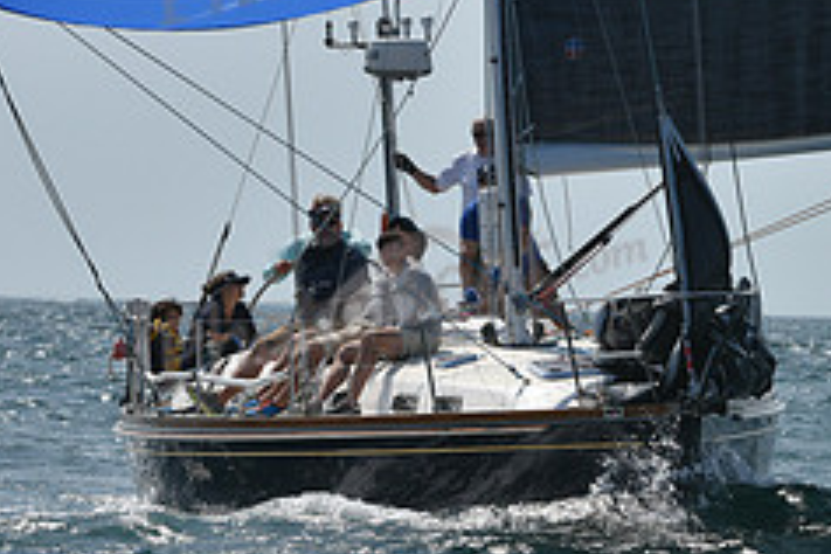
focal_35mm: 635
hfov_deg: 3.2
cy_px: 68
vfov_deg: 2.2
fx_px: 14657
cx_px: 831
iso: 320
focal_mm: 260
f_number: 10
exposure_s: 1/1250
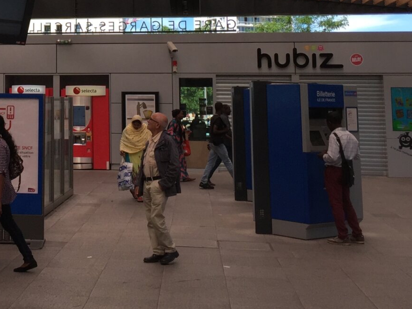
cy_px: 3
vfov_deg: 20.9
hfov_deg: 27.4
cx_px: 32
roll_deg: -2.8
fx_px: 809
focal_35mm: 68
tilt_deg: +5.2
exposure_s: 1/1099
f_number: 2.2
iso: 32
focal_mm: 4.15
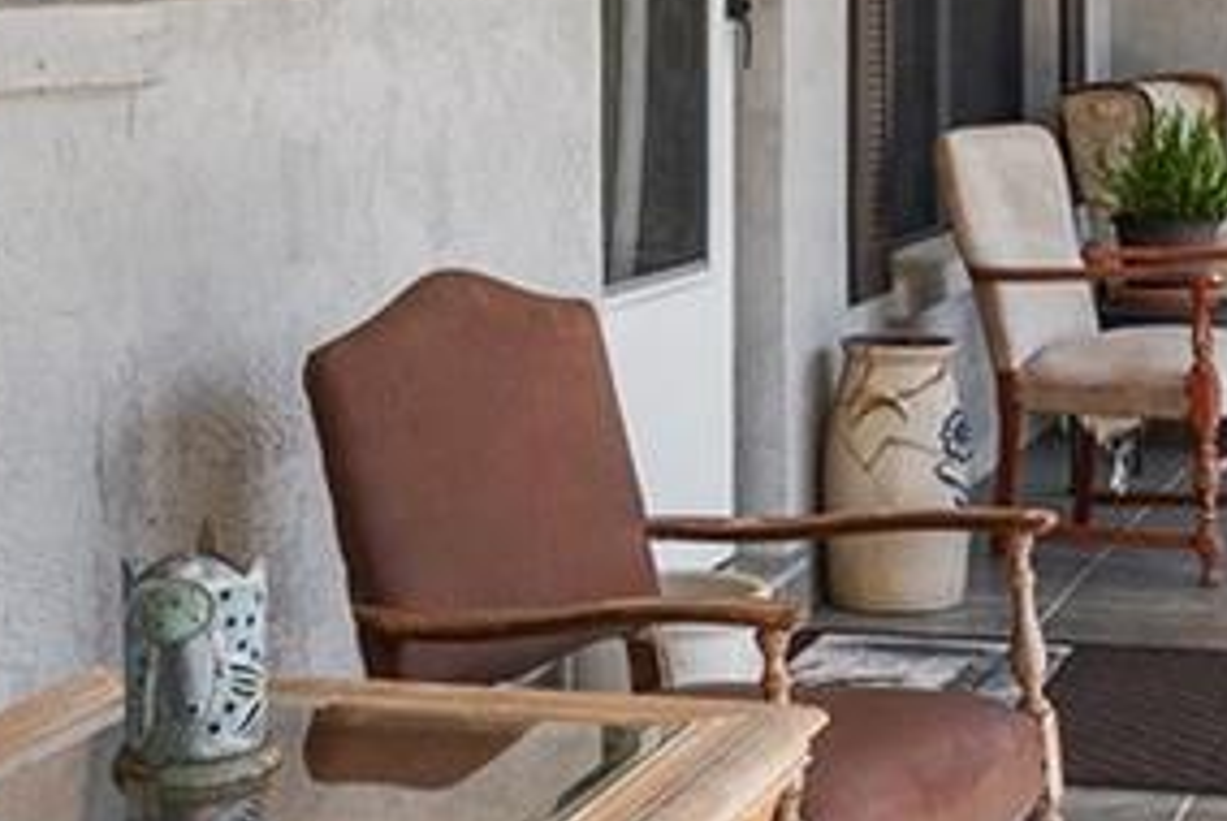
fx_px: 3071
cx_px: 972
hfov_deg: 22.3
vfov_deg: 14.8
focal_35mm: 90
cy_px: -117
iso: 250
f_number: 8
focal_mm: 16
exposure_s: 1/100
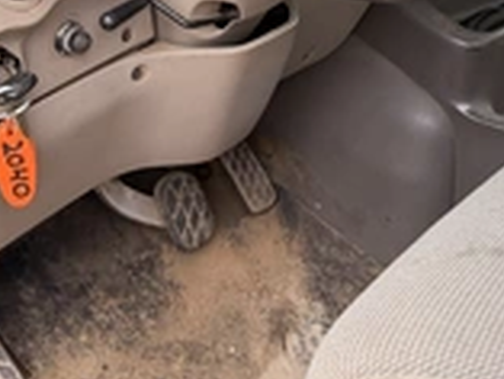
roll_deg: +2.5
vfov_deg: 22.6
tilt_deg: -17.7
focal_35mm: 61
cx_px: 286
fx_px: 889
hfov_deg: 31.6
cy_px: -48
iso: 100
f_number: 1.78
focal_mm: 6.76
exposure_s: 1/450
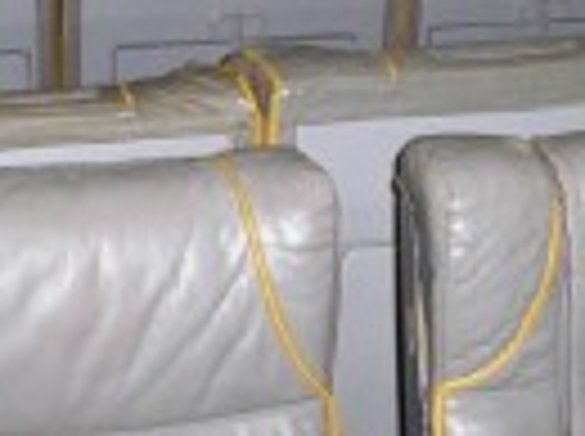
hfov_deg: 18.2
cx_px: 297
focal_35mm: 108
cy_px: -225
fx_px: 1822
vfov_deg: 12.9
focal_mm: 6.3
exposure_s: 1/60
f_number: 3.1
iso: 400
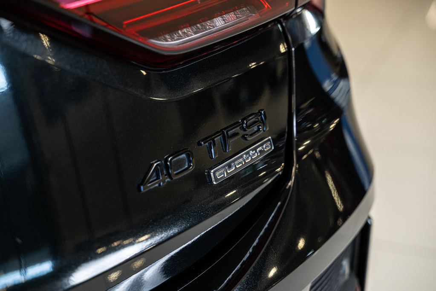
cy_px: 146
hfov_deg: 27.0
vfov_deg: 18.2
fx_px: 908
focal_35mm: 75
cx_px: 218
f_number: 4
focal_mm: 75
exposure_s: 1/160
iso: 640
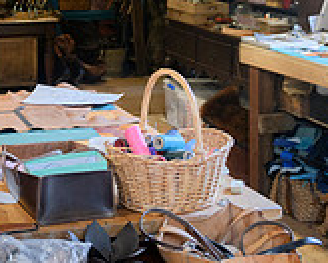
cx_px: 56
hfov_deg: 22.9
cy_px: -3
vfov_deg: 18.3
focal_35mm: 82
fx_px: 797
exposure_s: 1/30
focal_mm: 24
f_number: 3.5
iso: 1600
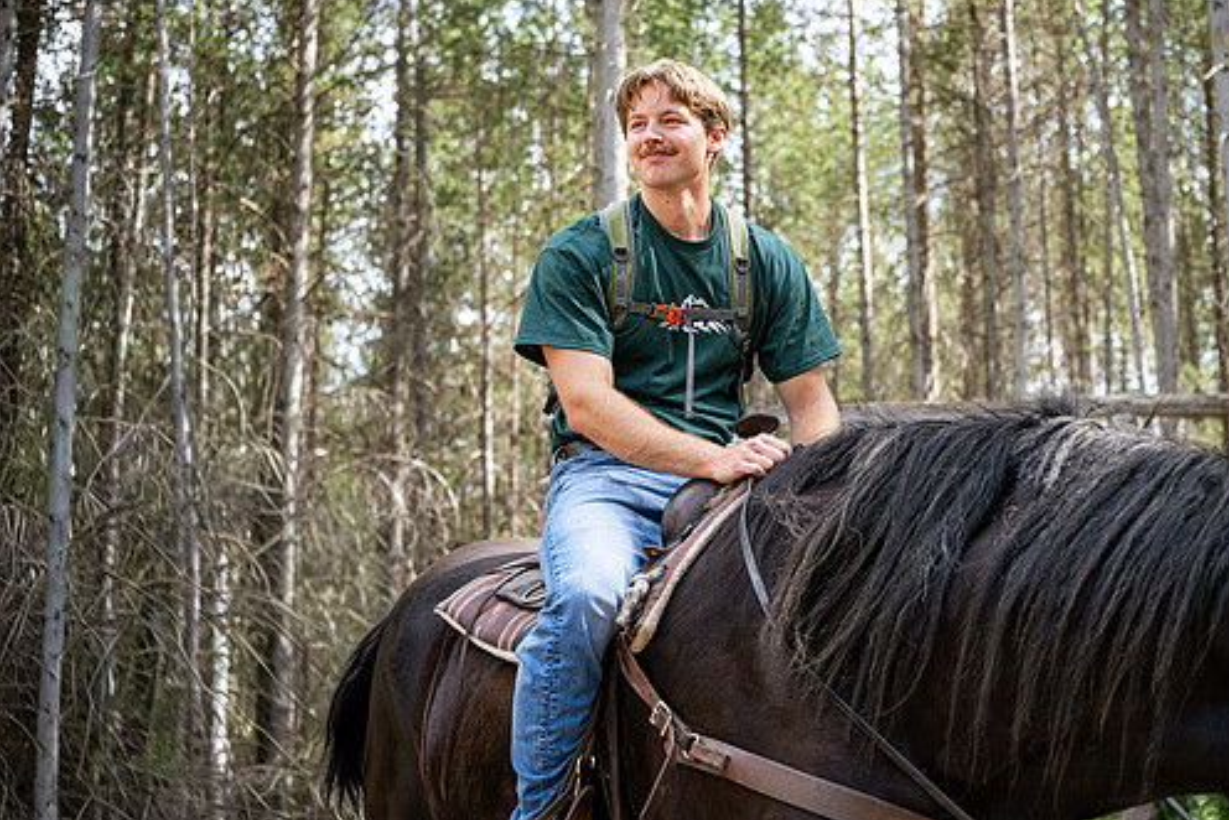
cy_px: 338
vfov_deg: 28.6
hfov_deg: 41.6
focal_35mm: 47
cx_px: 778
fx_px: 1605
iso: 100
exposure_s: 1/400
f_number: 2.8
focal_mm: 37
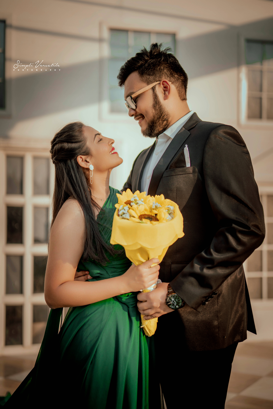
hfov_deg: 27.0
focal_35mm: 50
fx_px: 569
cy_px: 204
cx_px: 136
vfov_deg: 39.6
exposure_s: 1/2500
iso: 250
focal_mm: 50
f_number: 1.4
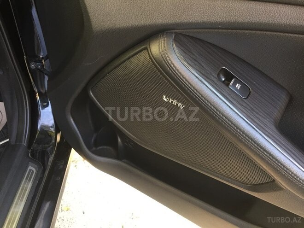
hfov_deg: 61.7
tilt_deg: -46.4
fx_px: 255
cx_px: 152
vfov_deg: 48.2
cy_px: 114
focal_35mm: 29
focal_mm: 4.15
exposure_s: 1/33
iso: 64
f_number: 2.2
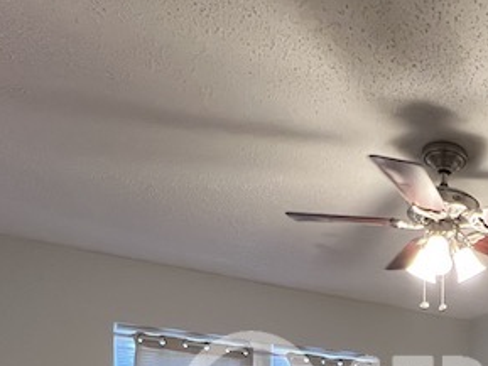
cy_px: 489
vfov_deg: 30.3
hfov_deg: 42.6
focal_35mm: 36
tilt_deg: -5.7
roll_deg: -2.0
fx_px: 508
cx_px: 510
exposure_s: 1/60
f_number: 1.8
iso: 200
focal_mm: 1.57
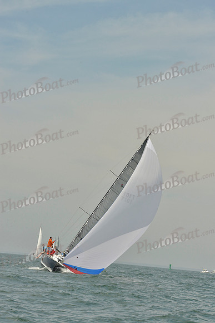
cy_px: 162
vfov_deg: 19.5
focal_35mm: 105
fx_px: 940
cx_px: 108
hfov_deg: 13.0
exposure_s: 1/1250
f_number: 14
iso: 560
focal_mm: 105
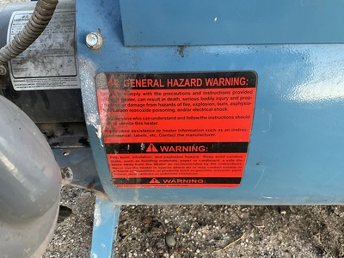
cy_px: 129
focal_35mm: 29
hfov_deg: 61.7
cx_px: 172
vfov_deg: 48.2
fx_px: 288
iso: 64
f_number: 1.8
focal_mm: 3
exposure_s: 1/67
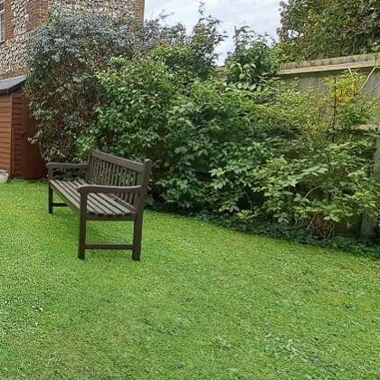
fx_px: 348
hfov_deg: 44.0
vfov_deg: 57.2
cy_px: 172
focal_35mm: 28
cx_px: -38
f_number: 2.2
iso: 50
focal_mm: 1.74
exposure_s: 1/195
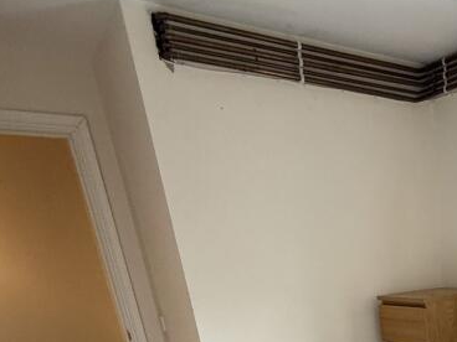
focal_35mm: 39
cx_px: 453
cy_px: 447
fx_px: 515
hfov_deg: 41.8
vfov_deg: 29.5
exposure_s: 1/60
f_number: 2.2
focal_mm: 2.22
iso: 320
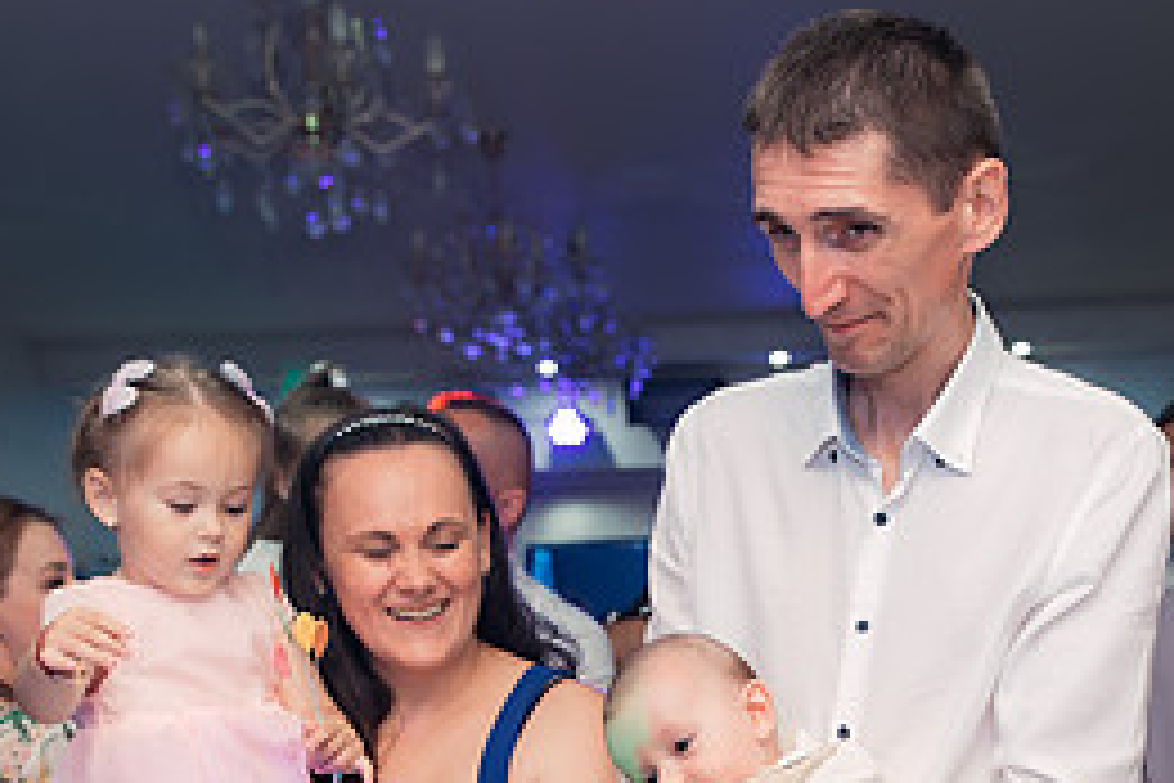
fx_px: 2315
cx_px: 738
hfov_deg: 28.3
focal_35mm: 71
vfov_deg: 18.7
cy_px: 770
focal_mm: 32
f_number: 3.5
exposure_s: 1/250
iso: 2000
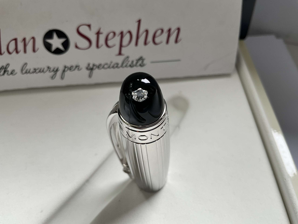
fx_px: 250
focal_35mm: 29
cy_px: 112
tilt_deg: -56.3
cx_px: 149
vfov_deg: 48.2
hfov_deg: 61.7
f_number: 1.8
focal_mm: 3
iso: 25
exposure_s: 1/122
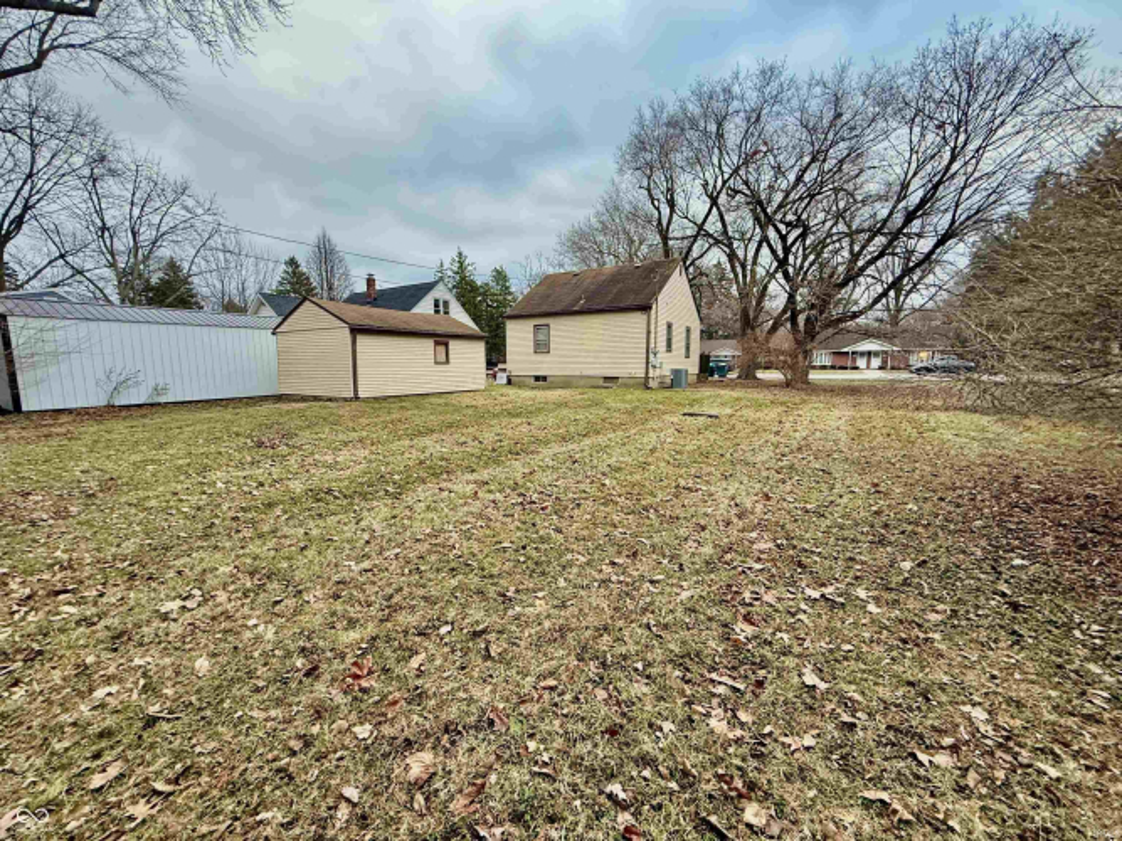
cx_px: 561
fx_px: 454
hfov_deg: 102.1
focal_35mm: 14
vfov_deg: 85.7
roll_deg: +0.0
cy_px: 420
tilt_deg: -6.8
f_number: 2.2
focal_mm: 2.22
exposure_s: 1/99
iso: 125
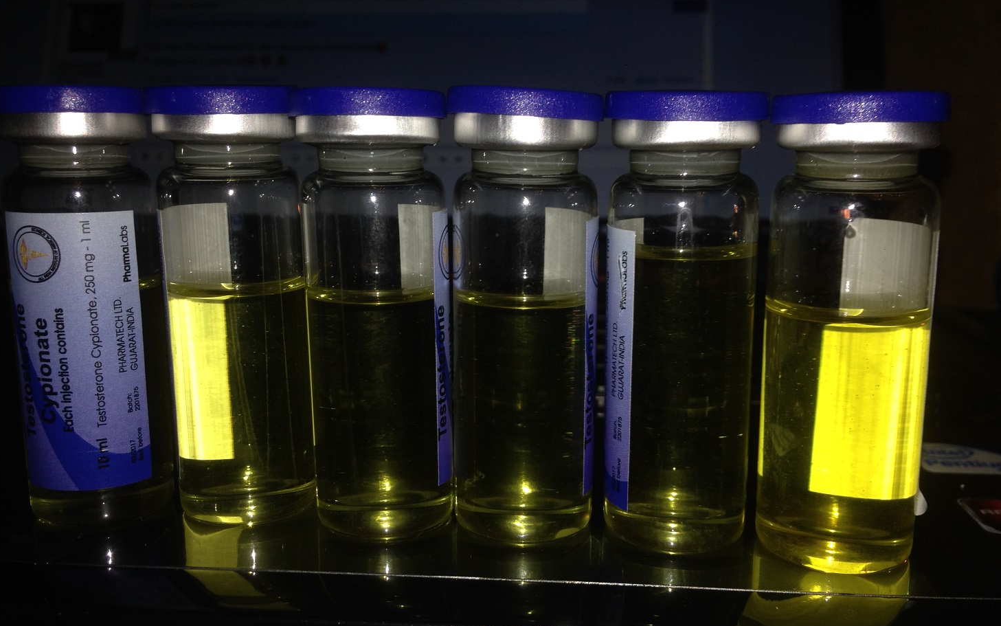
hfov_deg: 54.0
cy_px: 330
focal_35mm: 36
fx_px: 982
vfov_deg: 35.3
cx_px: 499
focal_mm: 4.12
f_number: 2.4
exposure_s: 1/146
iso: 50
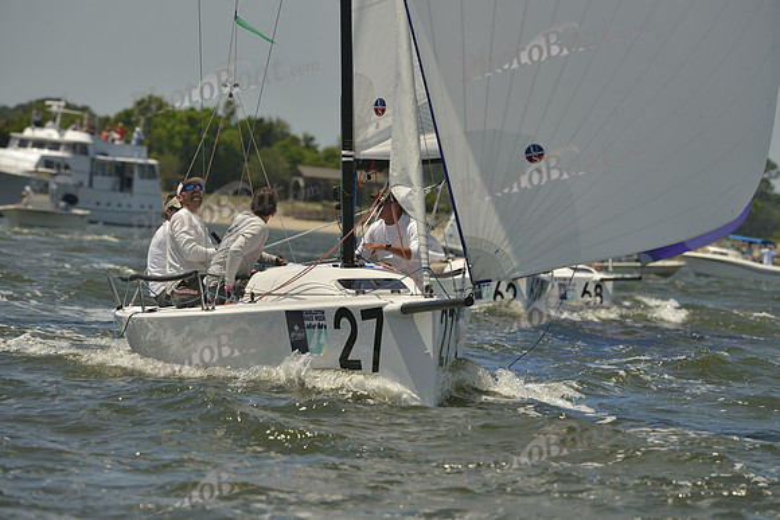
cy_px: 260
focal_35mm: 360
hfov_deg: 5.7
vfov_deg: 3.8
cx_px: 390
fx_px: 7801
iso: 280
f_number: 10
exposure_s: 1/1250
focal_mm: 360
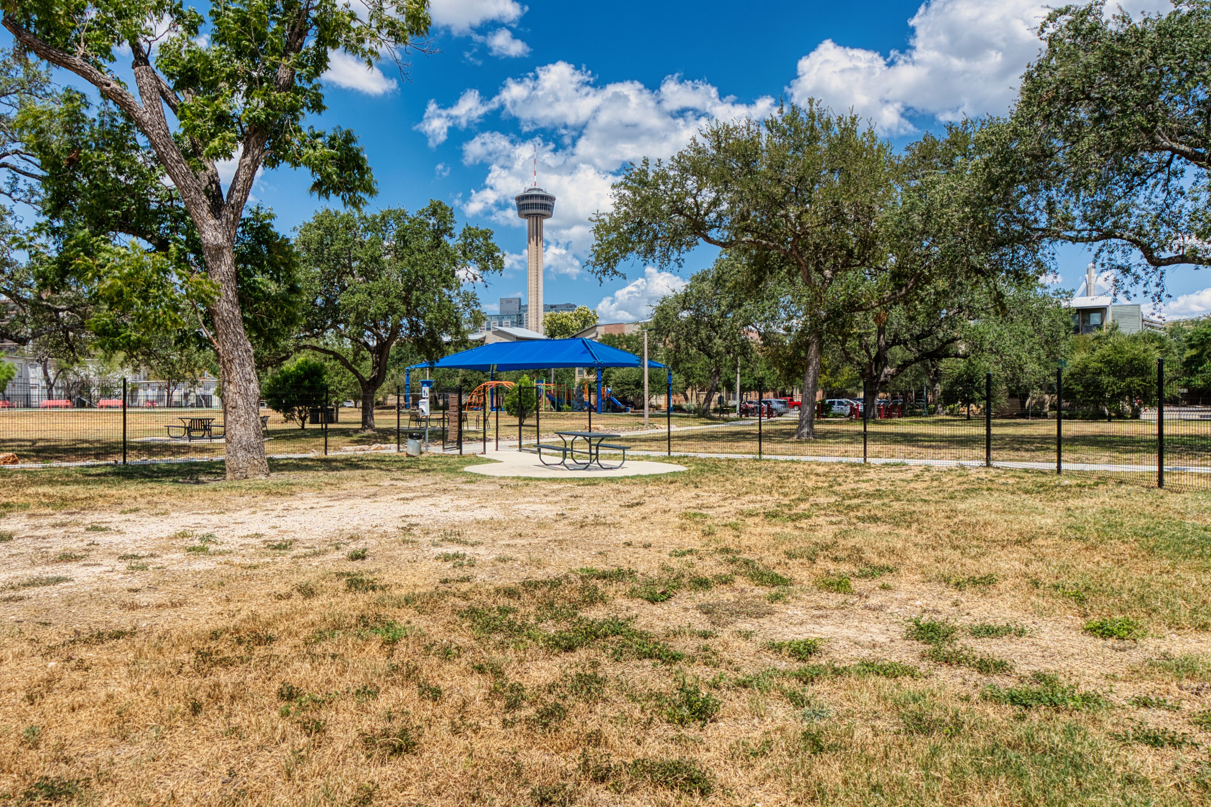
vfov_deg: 55.1
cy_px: 412
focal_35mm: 23
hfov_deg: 76.0
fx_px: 774
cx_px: 559
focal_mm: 16
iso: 100
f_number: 7.1
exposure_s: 1/400
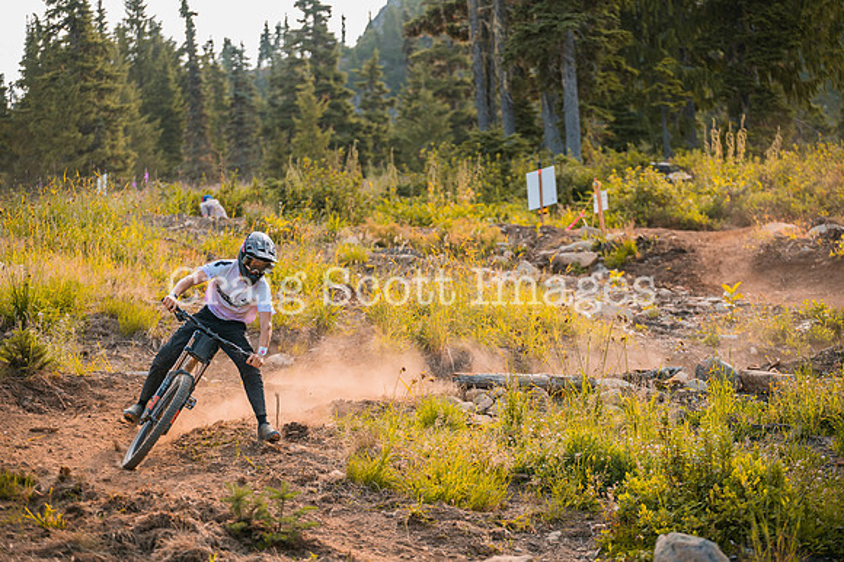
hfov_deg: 20.0
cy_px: 281
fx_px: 2390
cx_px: 422
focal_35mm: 102
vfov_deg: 13.4
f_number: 2.8
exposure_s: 1/1250
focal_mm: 102
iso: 400
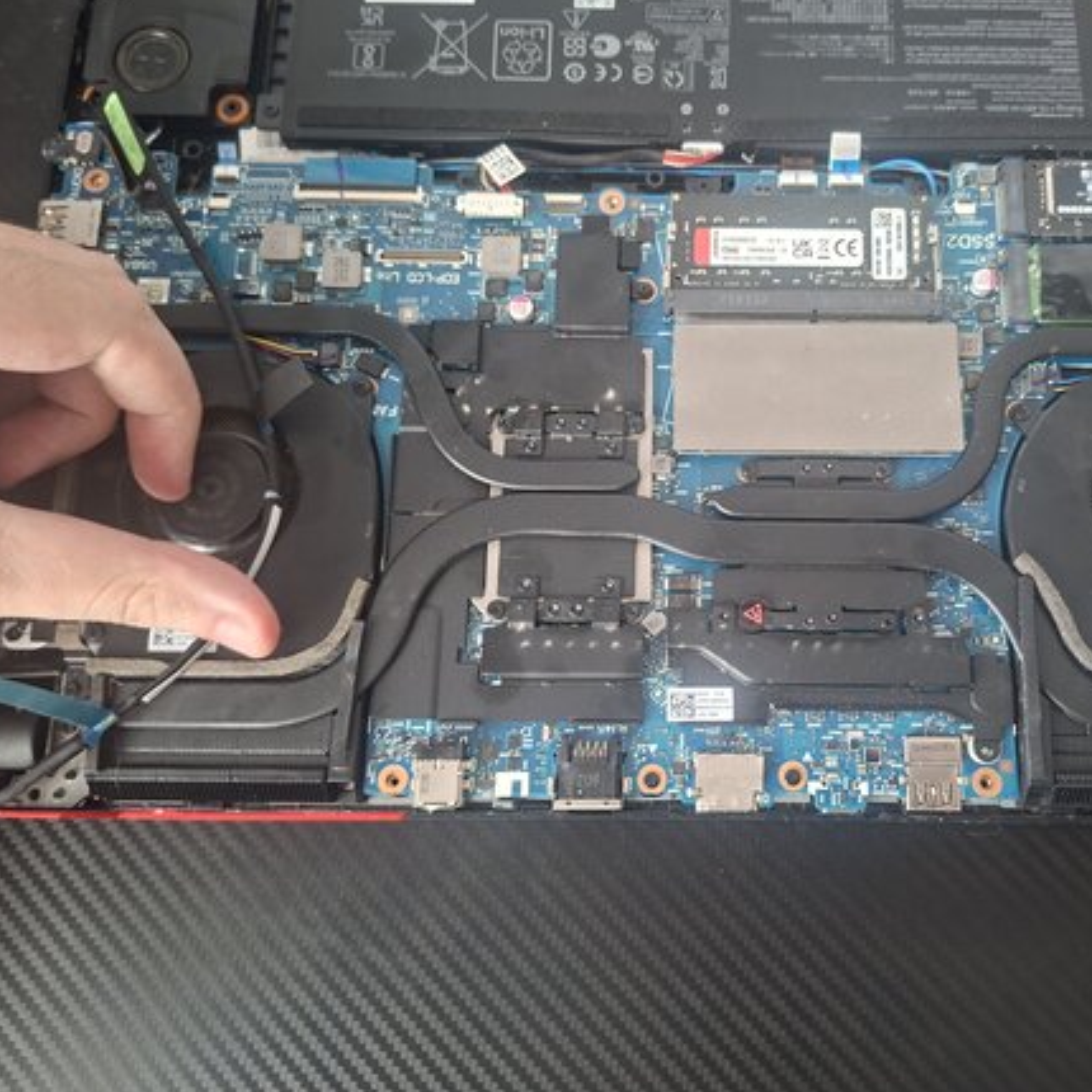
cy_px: 549
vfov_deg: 57.3
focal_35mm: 28
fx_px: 999
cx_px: 683
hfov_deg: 56.6
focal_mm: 5.54
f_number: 1.8
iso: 250
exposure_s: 1/33
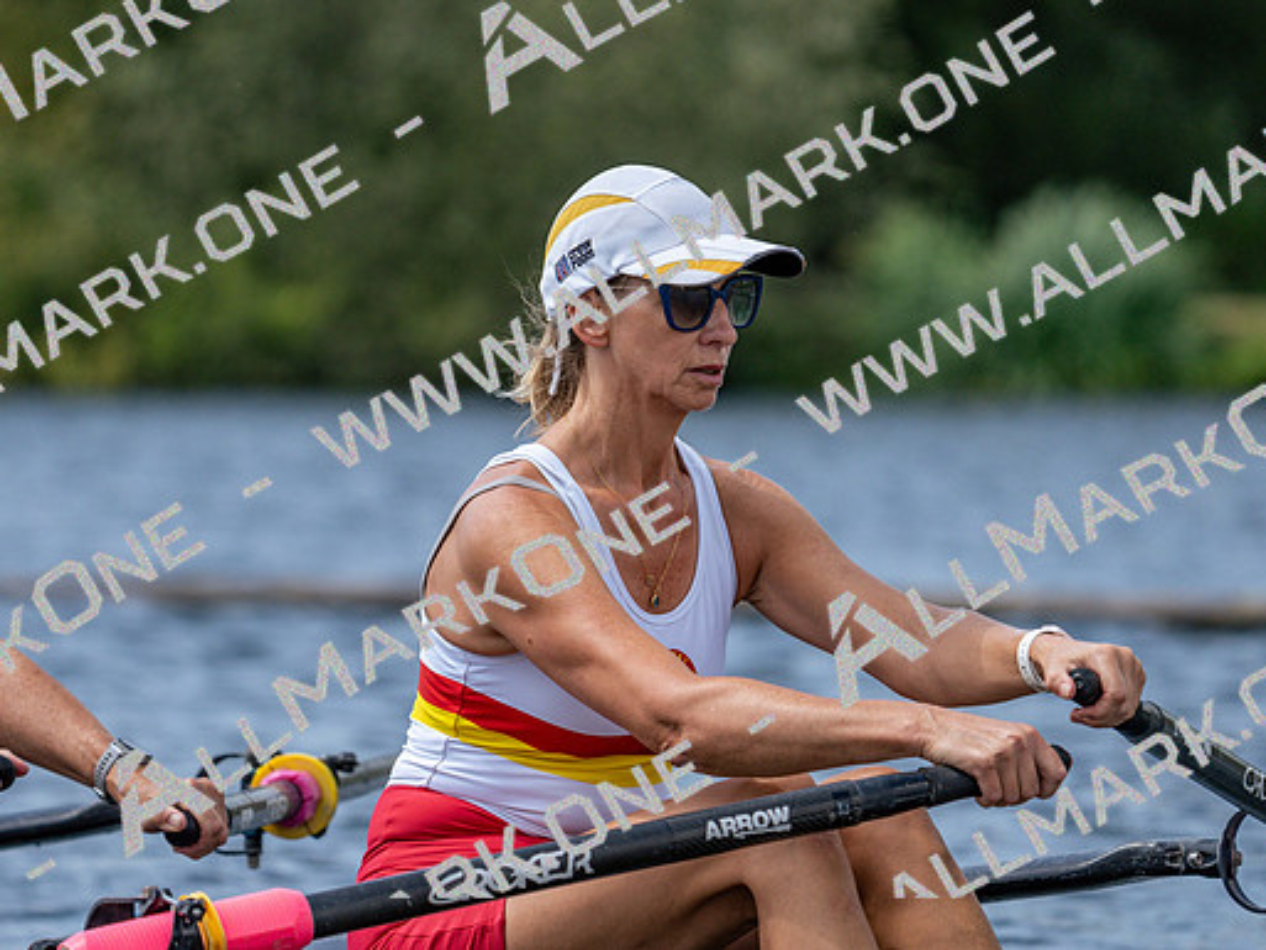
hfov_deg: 6.1
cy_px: 475
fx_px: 11925
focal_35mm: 326
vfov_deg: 4.6
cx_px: 617
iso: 400
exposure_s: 1/2000
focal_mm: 300
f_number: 6.3
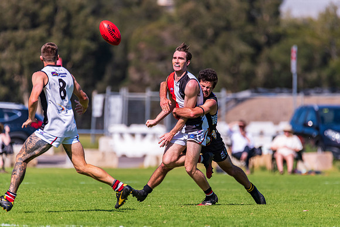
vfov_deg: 2.1
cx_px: 190
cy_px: 127
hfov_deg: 3.1
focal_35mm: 670
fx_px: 6332
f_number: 6.3
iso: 800
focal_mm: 600
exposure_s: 1/4000
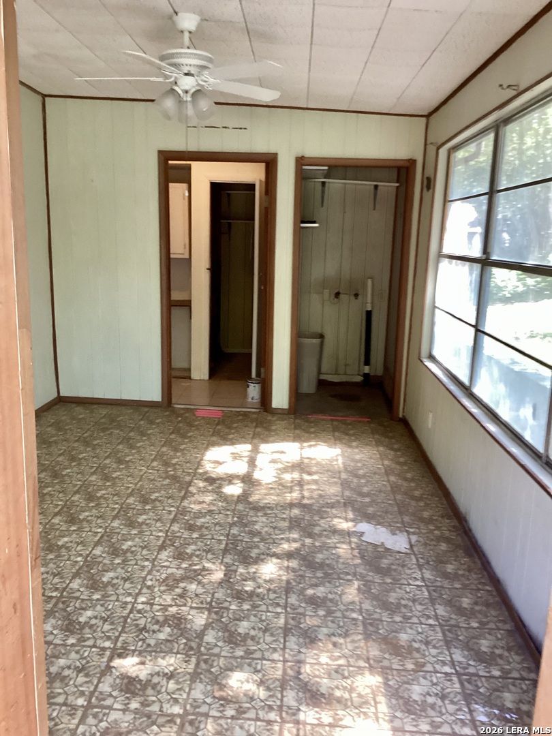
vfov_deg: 58.4
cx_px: 276
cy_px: 368
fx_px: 659
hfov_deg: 45.4
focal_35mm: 31
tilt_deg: -14.9
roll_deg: -1.2
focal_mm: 3.3
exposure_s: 1/50
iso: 200
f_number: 2.4
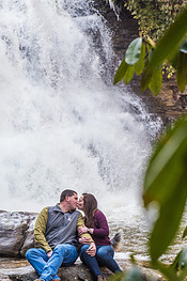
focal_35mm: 120
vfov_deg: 17.0
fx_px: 936
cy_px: 184
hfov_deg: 11.4
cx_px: 57
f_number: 6.3
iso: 1600
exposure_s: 1/250
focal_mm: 70
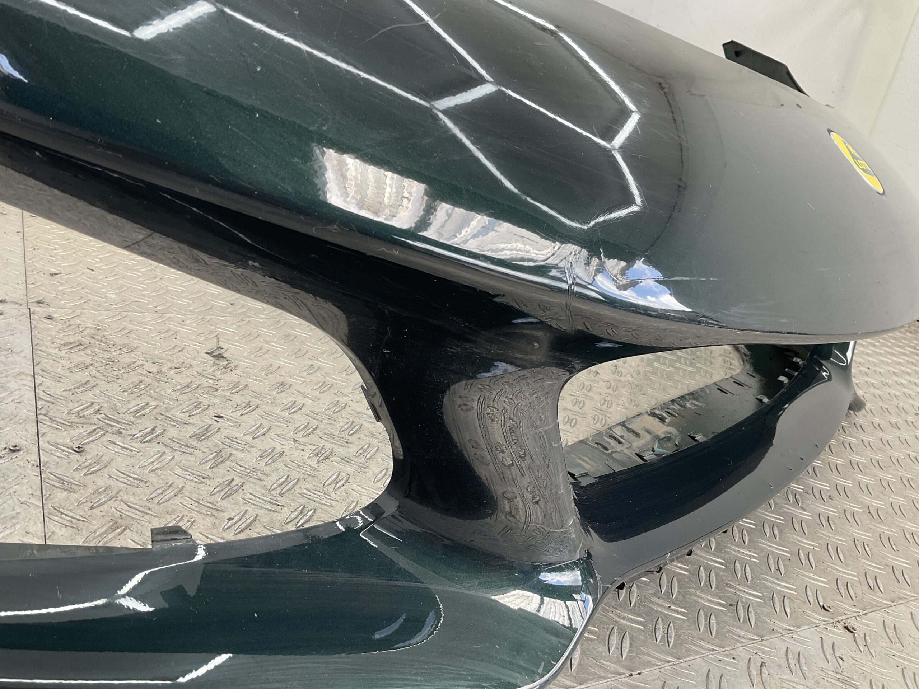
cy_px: 344
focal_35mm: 29
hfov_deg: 61.7
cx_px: 460
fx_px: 770
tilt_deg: -20.5
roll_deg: -16.0
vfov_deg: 48.2
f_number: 1.8
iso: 32
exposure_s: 1/100
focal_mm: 3
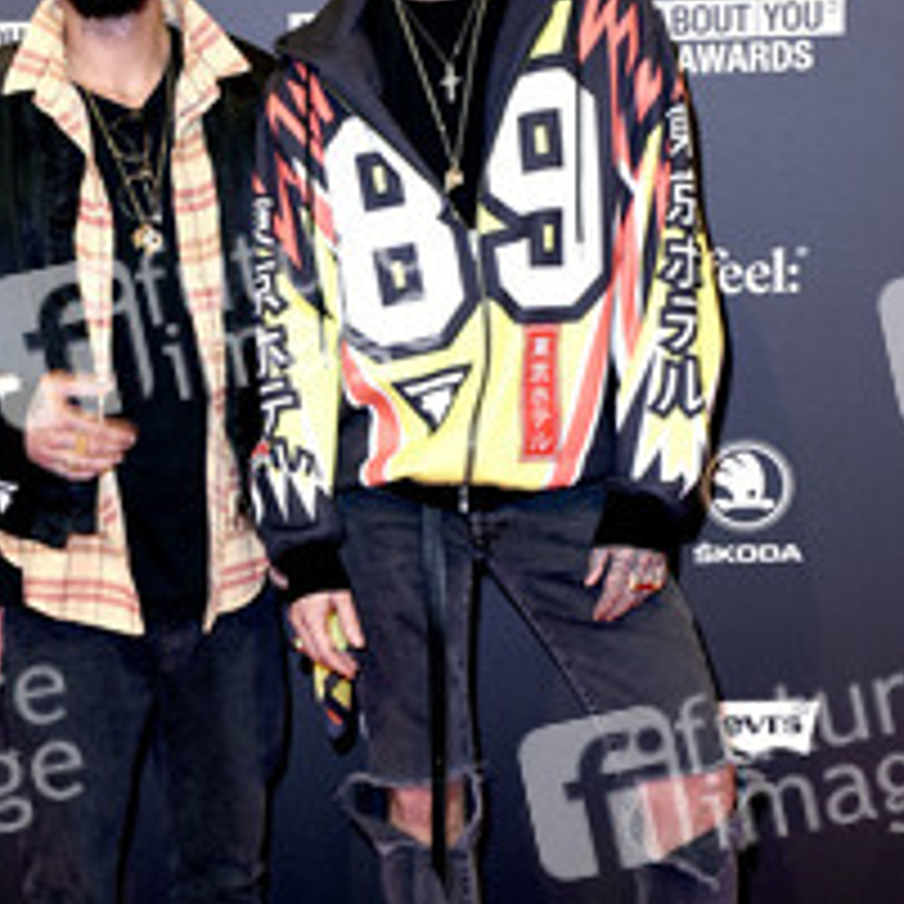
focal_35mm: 89
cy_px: 549
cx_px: 342
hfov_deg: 19.5
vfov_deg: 19.5
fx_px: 2625
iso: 1000
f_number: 6.3
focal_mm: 35
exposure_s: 1/125
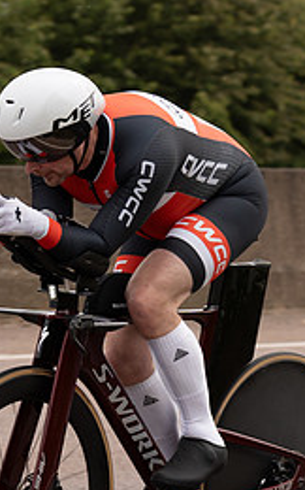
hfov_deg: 4.8
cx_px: -4
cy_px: 200
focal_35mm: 275
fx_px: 3666
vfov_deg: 7.6
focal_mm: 70
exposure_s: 1/800
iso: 125
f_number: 4
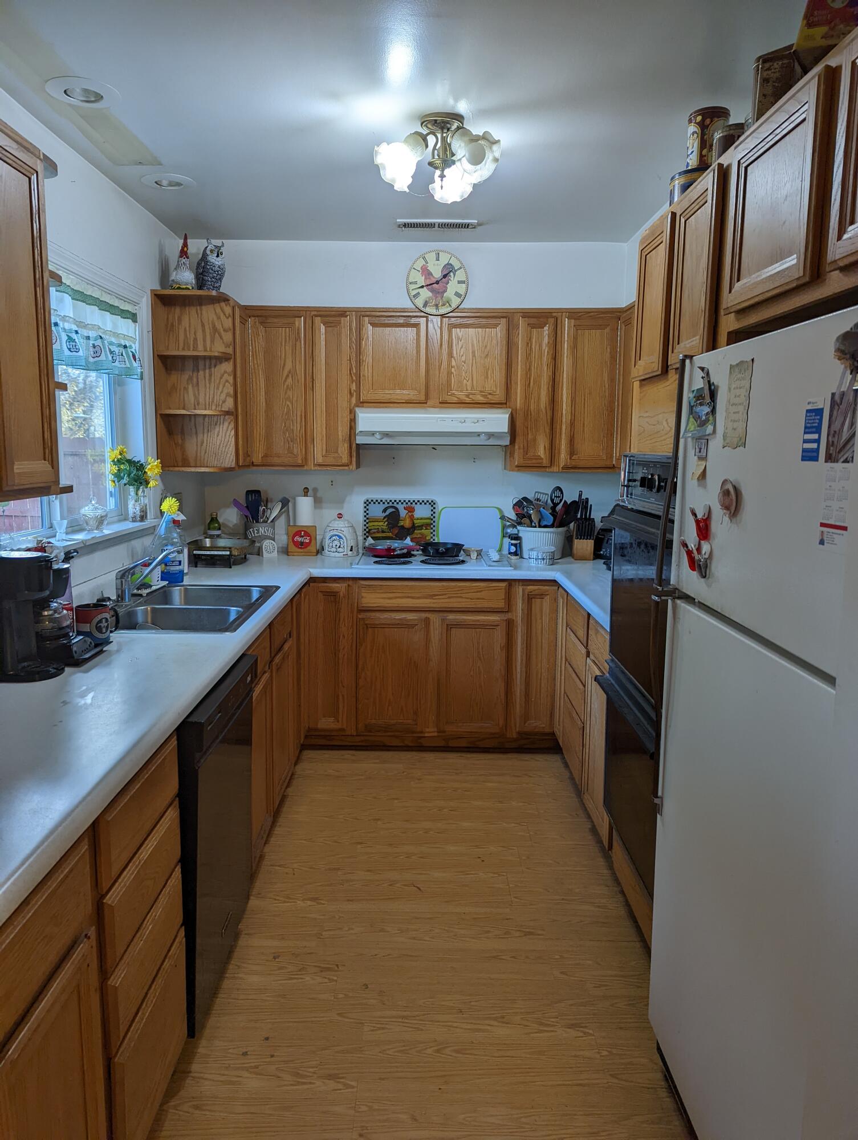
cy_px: 570
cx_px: 429
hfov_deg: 56.9
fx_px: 791
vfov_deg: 71.5
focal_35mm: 24
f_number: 1.85
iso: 183
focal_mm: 6.81
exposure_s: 1/120
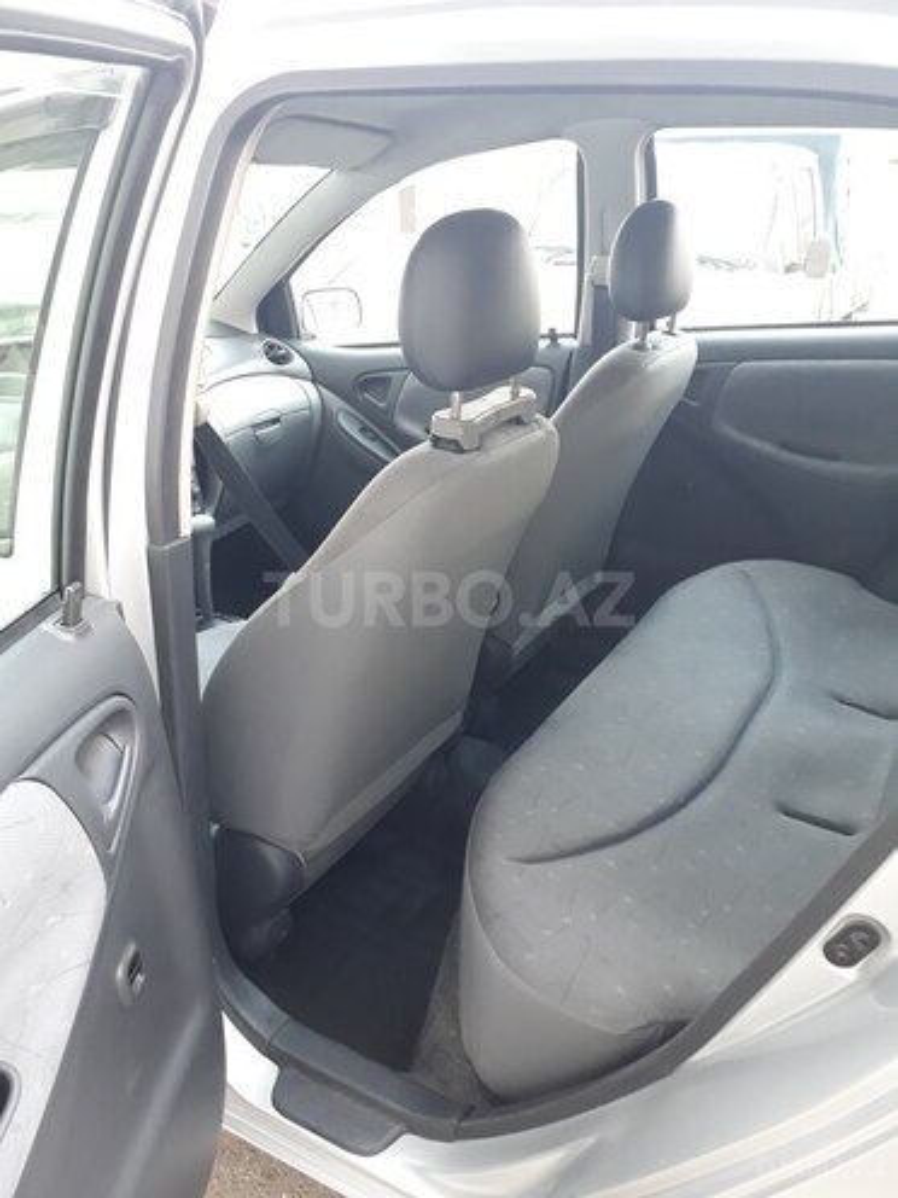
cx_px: 449
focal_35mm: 27
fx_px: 934
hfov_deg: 51.4
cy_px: 599
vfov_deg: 65.3
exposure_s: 1/17
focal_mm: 3.6
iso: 160
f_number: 1.9
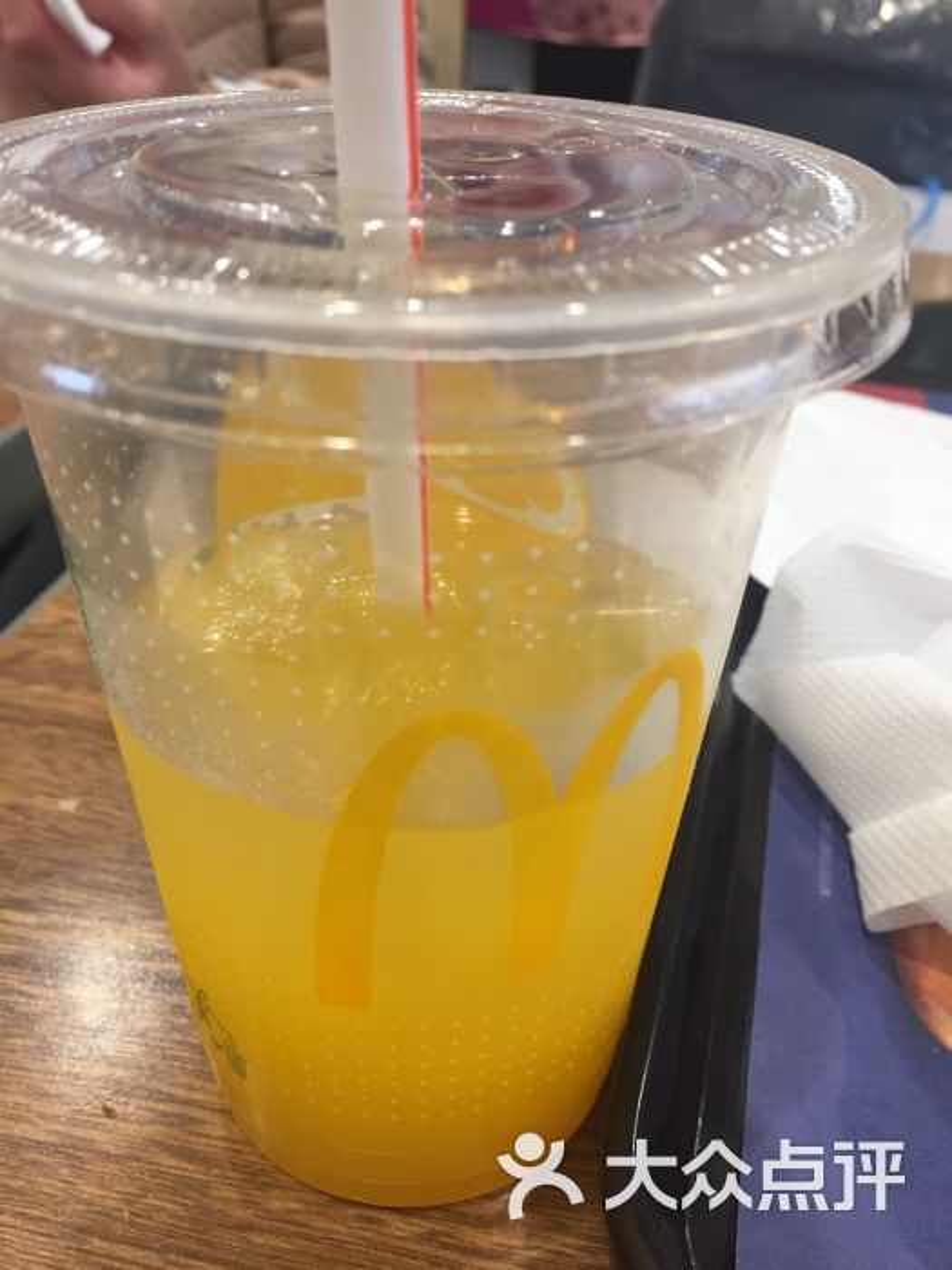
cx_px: 476
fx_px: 1063
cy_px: 635
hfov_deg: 48.2
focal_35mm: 29
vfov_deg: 61.7
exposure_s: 1/33
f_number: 2.2
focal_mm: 4.15
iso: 64
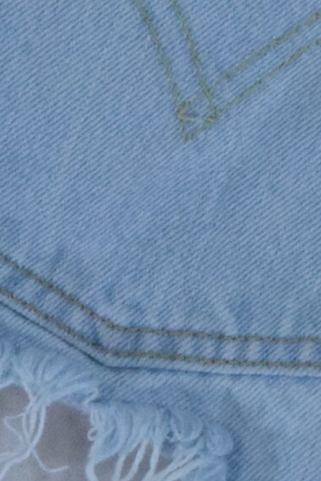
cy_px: -130
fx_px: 6692
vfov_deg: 4.1
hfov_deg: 2.7
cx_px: 758
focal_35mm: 501
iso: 3200
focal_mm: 48
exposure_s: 1/200
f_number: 20
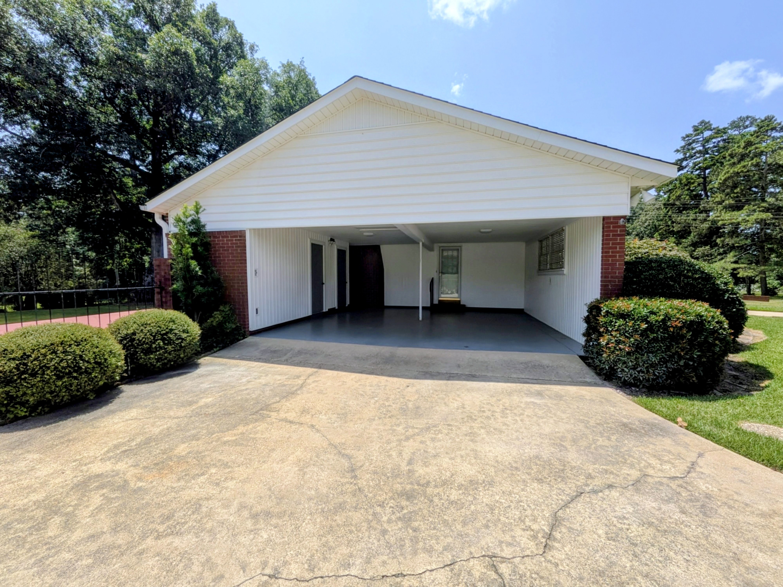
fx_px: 317
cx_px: 392
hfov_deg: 102.1
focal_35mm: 14
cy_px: 294
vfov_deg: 85.7
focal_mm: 1.85
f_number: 2.2
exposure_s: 1/1631
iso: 52
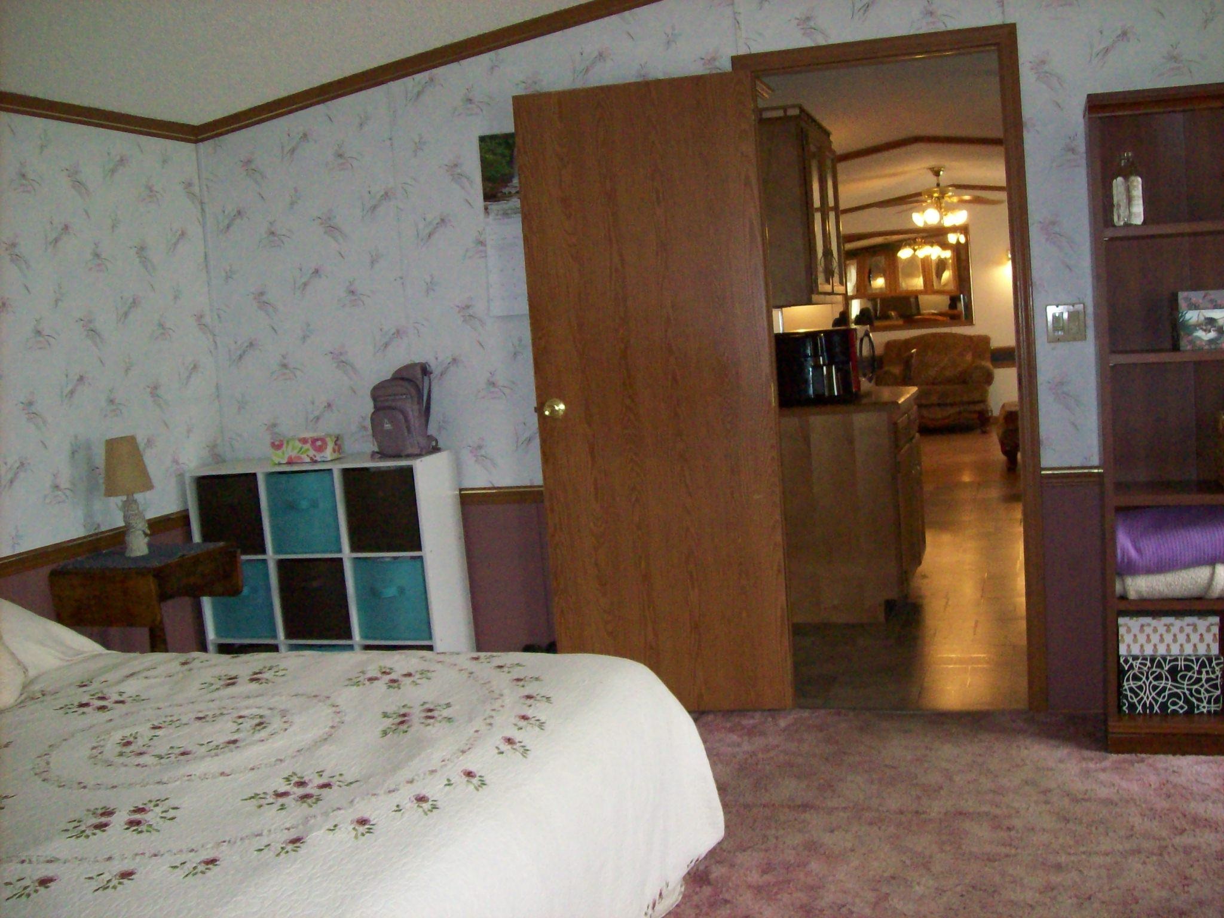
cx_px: 612
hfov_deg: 51.4
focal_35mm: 36
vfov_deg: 39.7
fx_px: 1273
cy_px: 459
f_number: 2.7
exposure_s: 1/128
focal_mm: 6
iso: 400
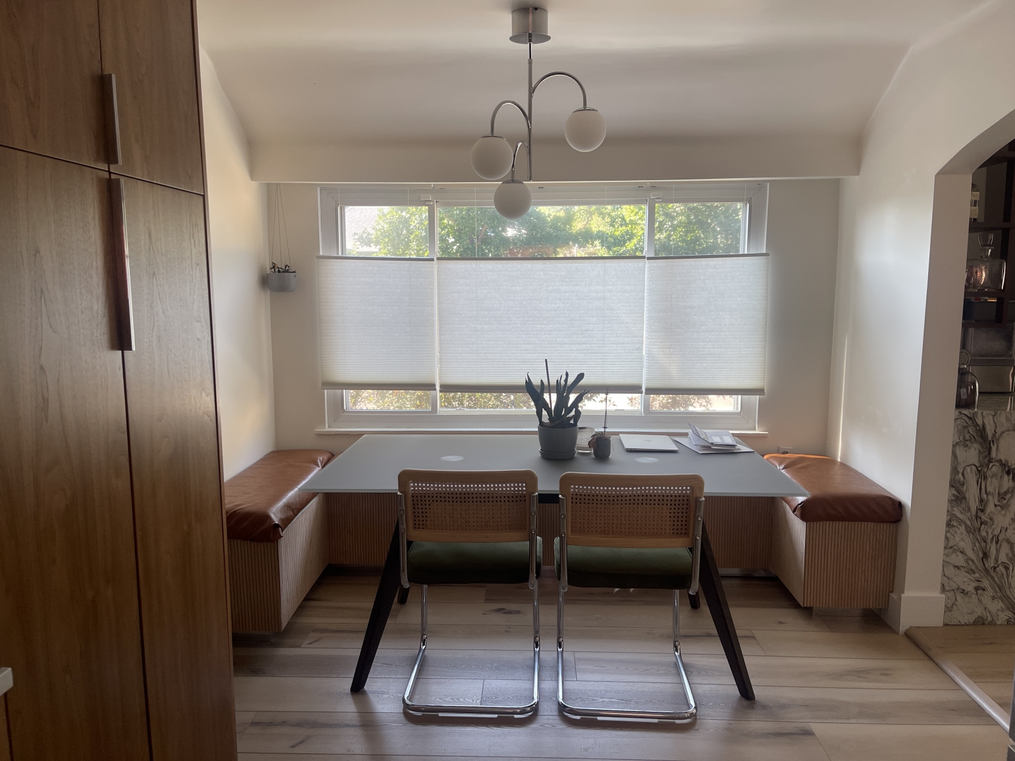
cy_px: 380
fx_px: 733
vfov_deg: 54.9
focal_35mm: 25
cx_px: 508
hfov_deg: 69.4
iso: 50
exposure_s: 1/121
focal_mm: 5.1
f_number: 1.6
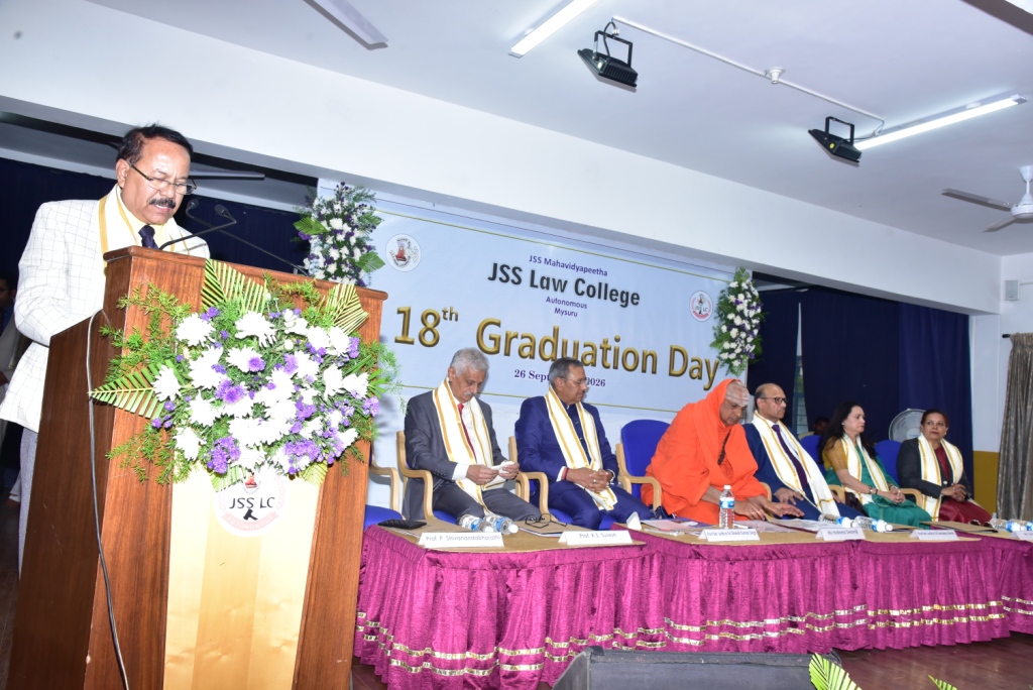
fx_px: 861
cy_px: 345
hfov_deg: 61.9
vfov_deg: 43.7
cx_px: 516
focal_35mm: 30
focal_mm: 30
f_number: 7.1
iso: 1250
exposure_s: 1/160
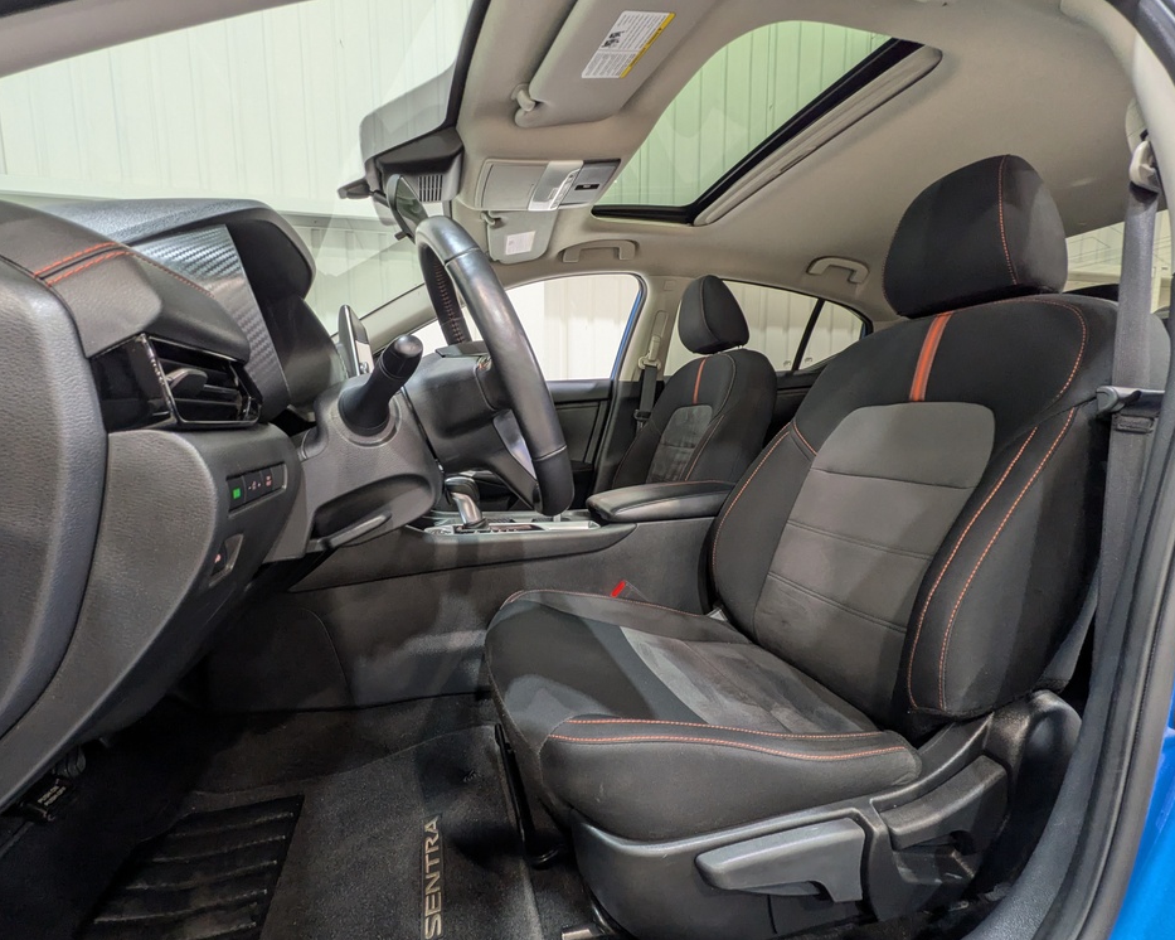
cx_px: 559
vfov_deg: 84.0
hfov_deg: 96.7
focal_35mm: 15
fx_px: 522
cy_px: 481
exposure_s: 1/40
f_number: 2.2
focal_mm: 1.83
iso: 111
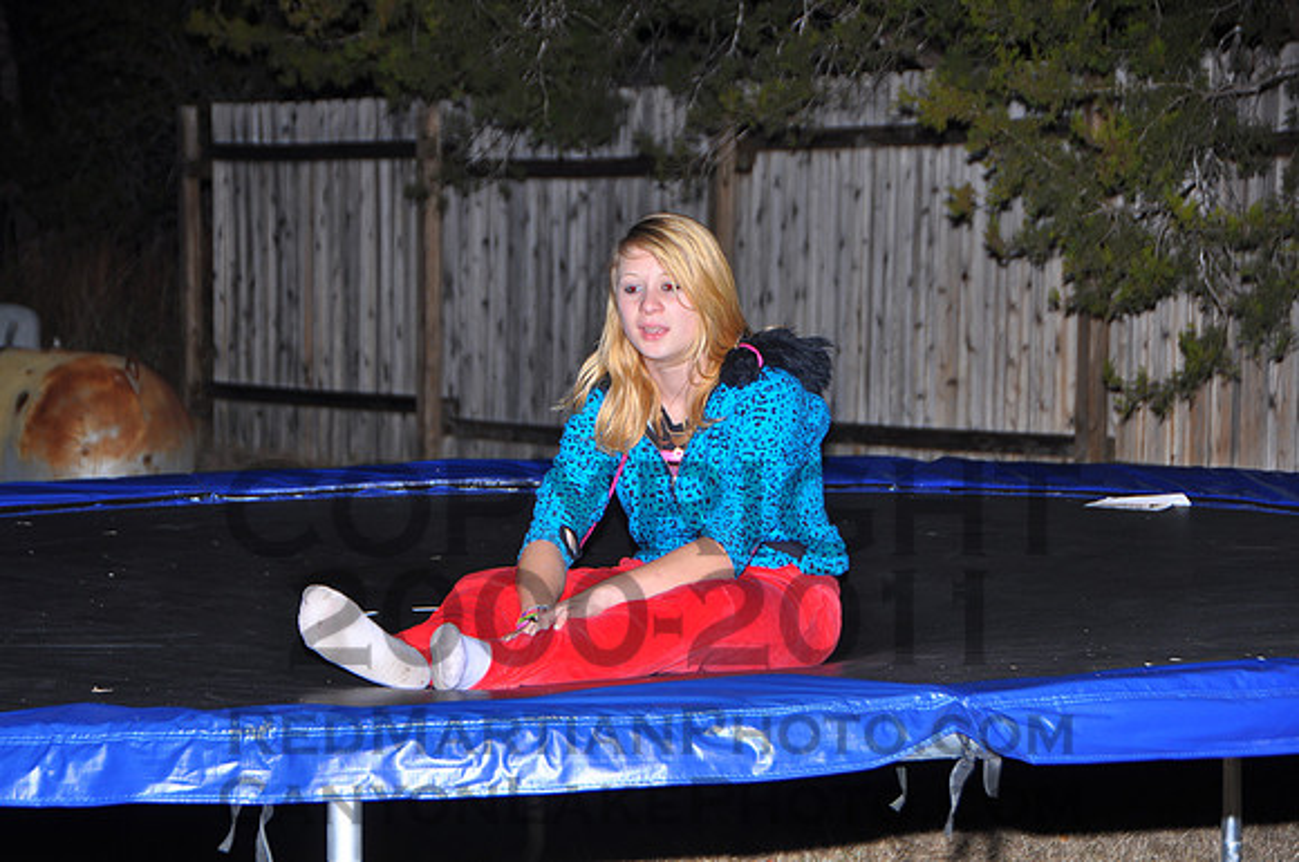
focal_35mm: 105
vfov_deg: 13.0
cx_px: 650
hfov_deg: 19.5
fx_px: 3783
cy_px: 431
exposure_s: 1/60
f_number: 5.6
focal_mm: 70
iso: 200
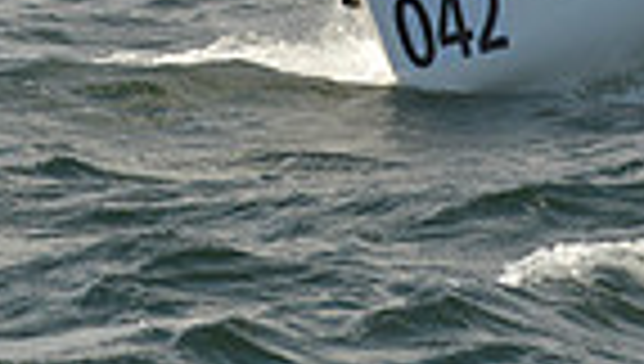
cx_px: 128
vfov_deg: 3.2
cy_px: -926
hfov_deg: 5.9
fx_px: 6243
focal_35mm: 365
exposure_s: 1/1600
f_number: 10
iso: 400
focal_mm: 86
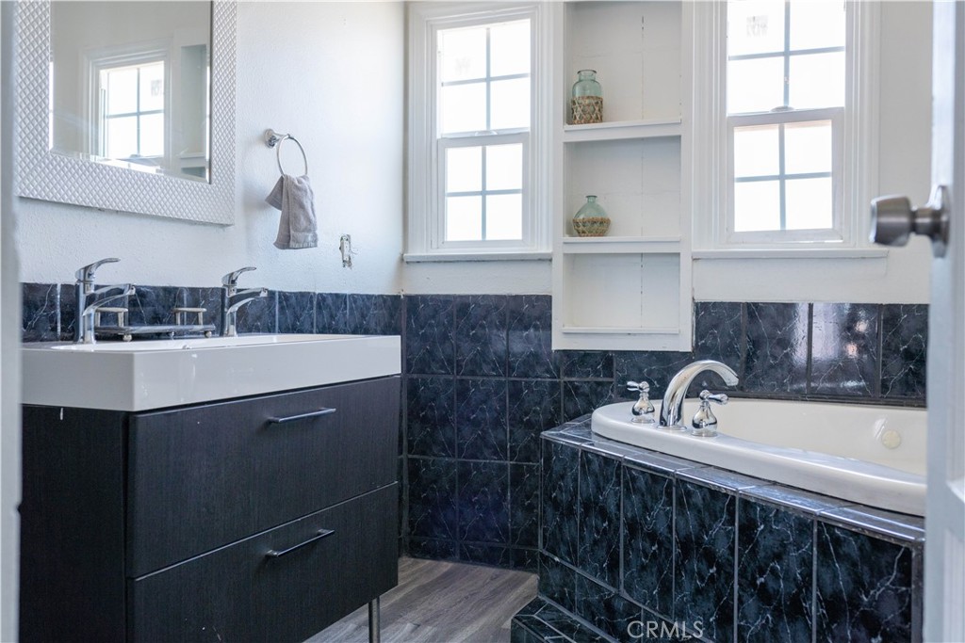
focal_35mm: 35
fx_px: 938
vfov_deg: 37.9
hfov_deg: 54.4
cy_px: 322
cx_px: 482
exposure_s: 1/100
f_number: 4.5
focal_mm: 35
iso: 1000
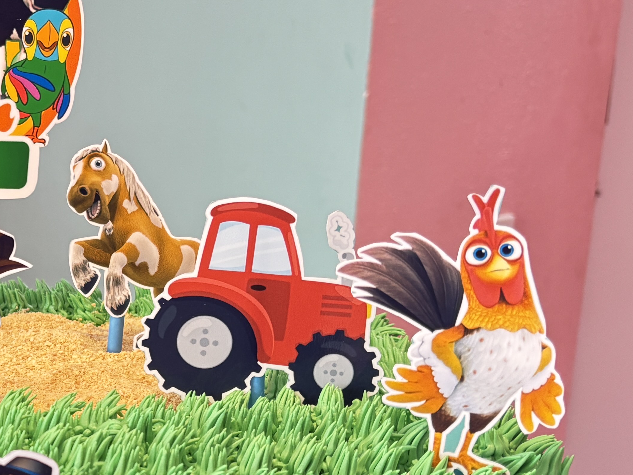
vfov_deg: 21.0
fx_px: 1280
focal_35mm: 70
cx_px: -73
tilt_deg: -12.8
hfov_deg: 25.6
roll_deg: -0.6
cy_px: 300
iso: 250
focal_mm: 5.96
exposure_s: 1/60
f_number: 1.6
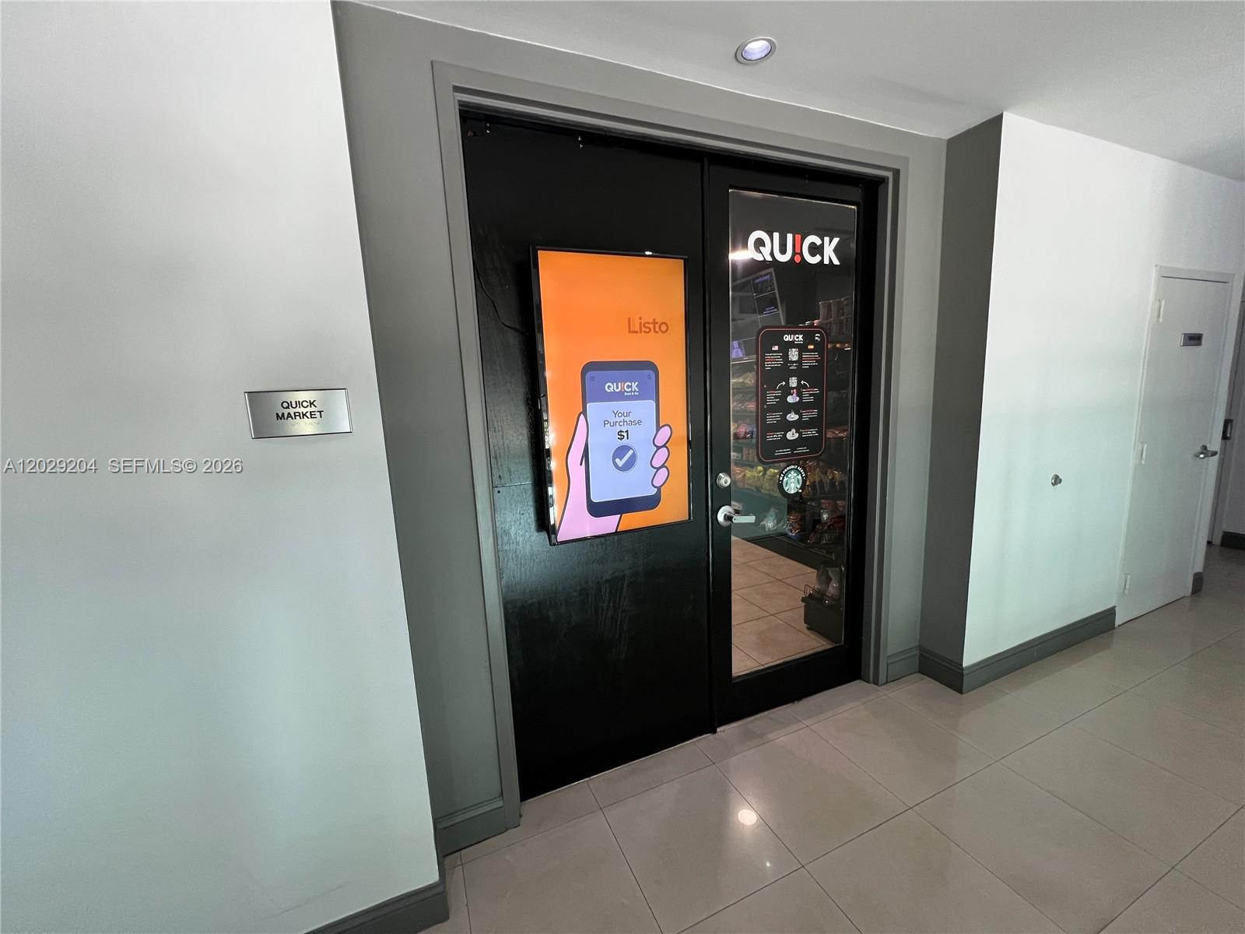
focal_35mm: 13
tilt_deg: -8.6
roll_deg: +2.0
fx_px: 468
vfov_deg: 89.9
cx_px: 622
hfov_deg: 106.2
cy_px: 467
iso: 200
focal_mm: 1.57
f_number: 1.8
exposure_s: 1/60
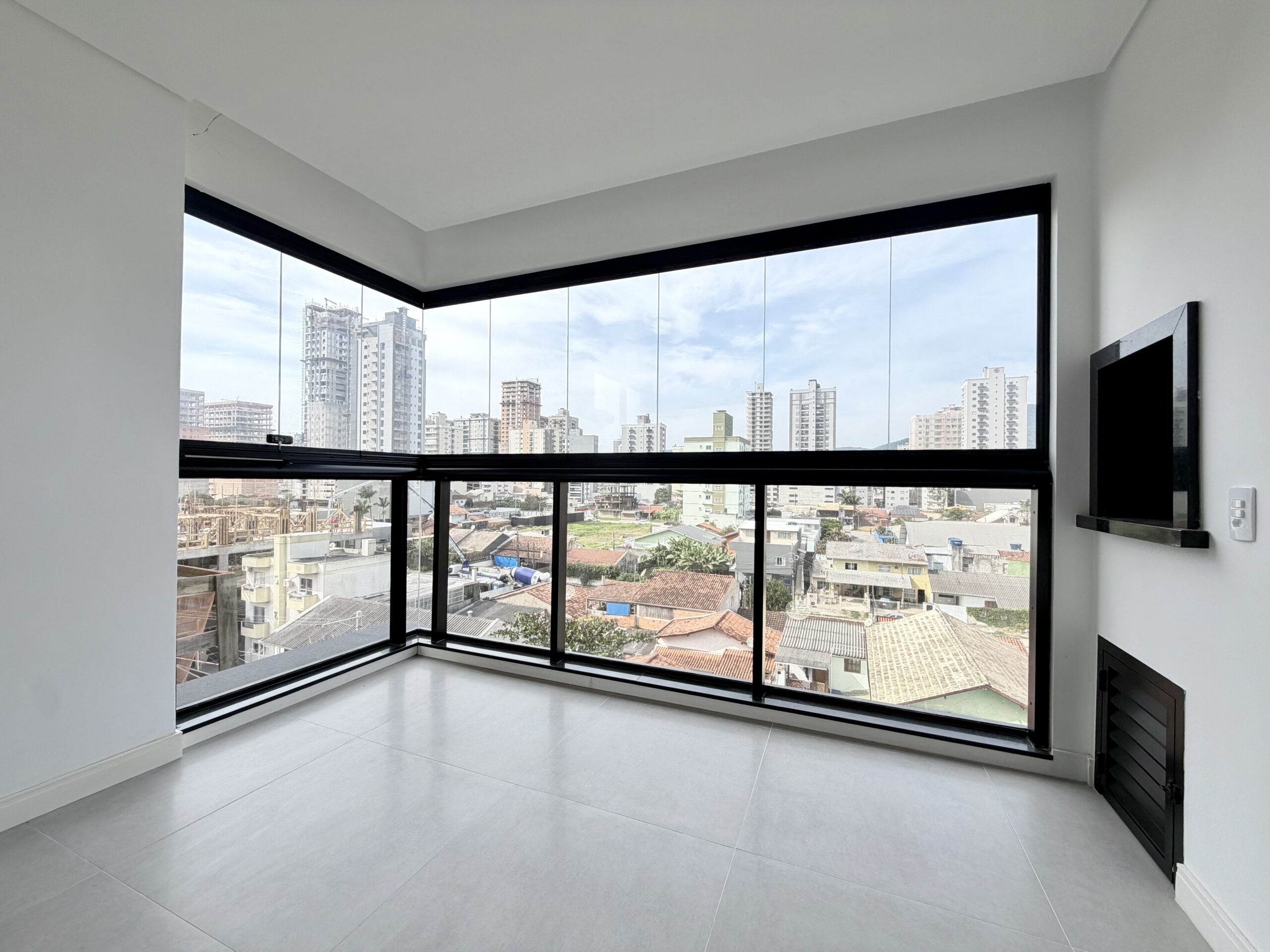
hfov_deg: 102.1
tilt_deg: +0.1
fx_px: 514
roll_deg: -0.1
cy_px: 476
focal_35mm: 14
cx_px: 635
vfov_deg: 85.7
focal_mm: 2.22
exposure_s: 1/569
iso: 40
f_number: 2.2
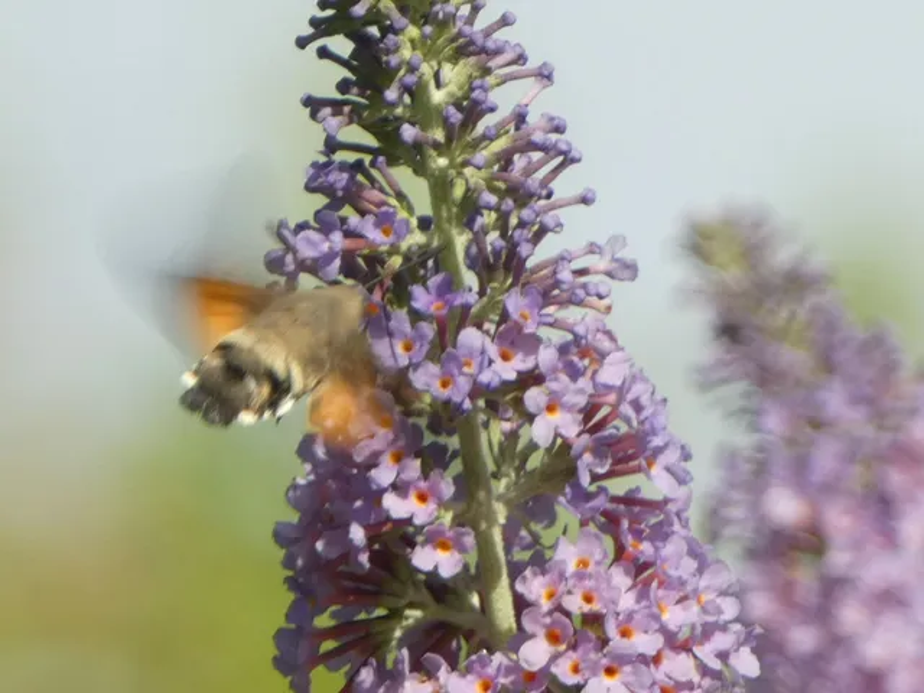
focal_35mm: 778
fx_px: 20767
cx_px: 462
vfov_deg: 1.9
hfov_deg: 2.5
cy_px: 346
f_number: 5.6
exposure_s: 1/125
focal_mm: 139.4
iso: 80
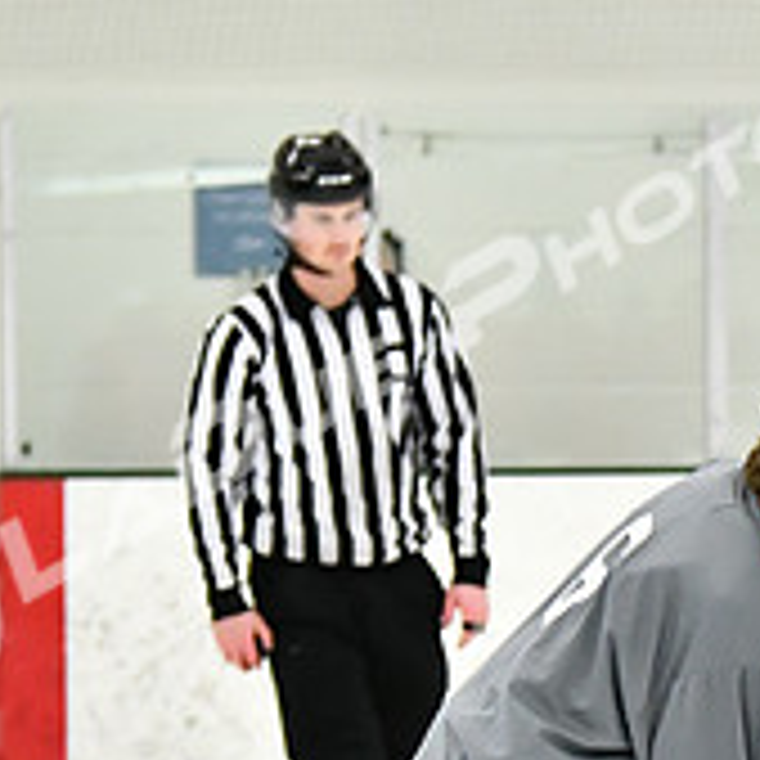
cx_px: 832
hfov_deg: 4.2
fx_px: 10345
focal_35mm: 416
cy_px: 861
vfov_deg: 4.2
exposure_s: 1/1250
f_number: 2.8
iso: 5000
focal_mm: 95
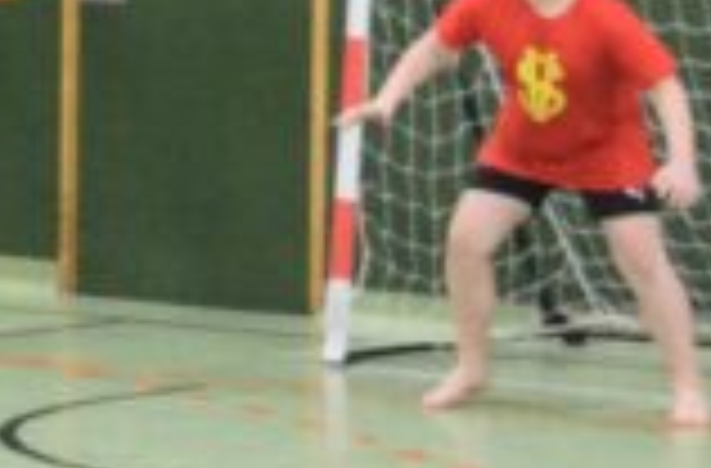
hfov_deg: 7.5
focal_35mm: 273
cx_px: -9
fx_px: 5370
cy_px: 32
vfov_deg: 5.0
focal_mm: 28
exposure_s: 1/320
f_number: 4.5
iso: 1600
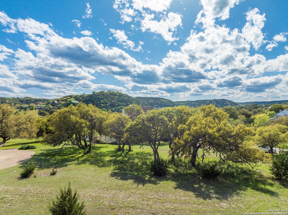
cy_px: 108
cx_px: 144
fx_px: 200
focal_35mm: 24
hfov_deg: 71.6
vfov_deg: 56.8
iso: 380
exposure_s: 1/8000
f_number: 3.2
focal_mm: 12.29
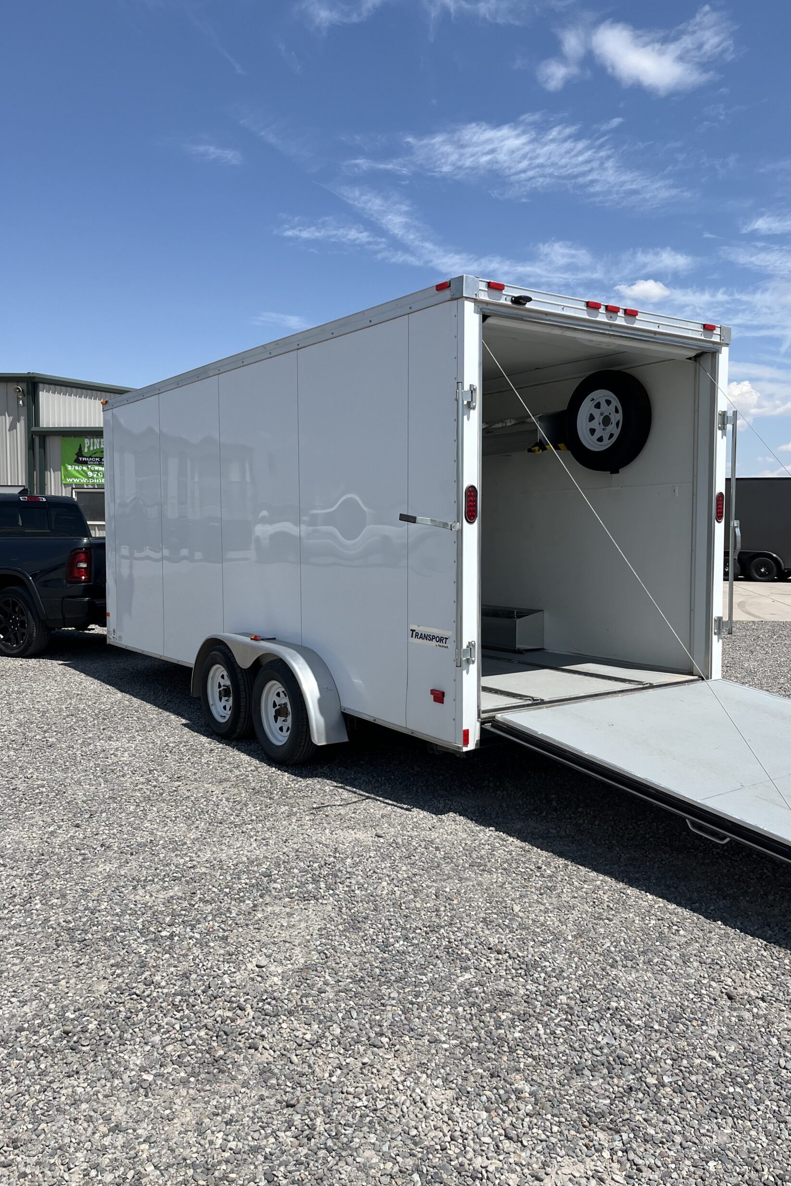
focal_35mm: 28
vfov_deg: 65.5
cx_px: 396
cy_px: 610
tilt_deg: -3.6
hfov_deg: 46.4
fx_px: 923
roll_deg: +0.0
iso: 50
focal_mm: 5.1
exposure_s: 1/5319
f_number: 1.6
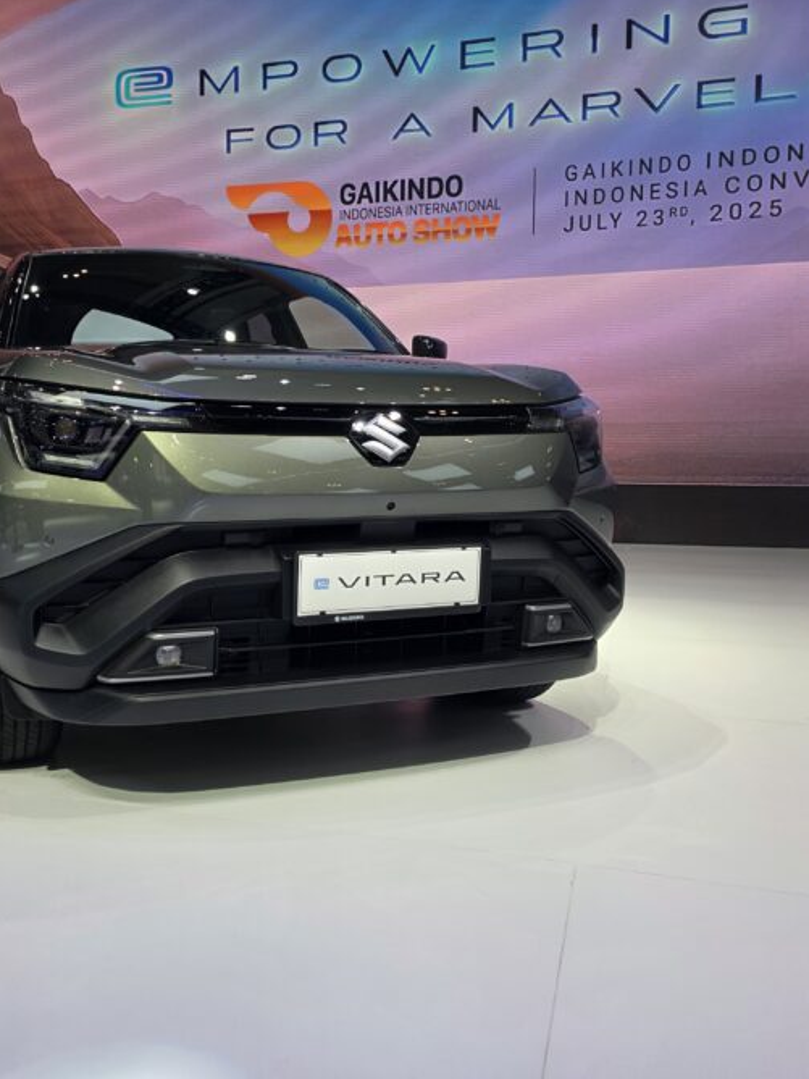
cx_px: 312
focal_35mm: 31
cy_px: 540
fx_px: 966
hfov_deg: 45.1
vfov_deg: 58.4
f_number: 1.7
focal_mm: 6.3
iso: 50
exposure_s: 1/359
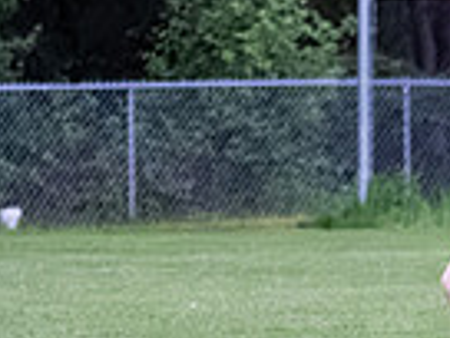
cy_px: 188
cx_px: 698
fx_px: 8632
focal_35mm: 664
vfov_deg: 2.2
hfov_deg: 3.0
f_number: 2.8
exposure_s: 1/1000
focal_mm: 75
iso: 6400
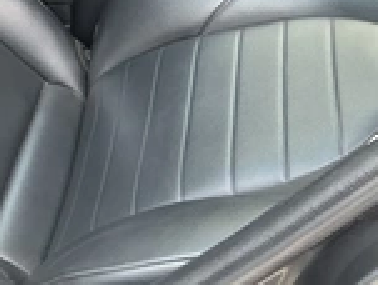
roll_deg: -40.1
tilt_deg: -29.6
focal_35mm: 74
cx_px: 98
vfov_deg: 19.3
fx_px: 810
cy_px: -18
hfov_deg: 26.0
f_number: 1.8
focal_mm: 3
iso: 64
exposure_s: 1/88
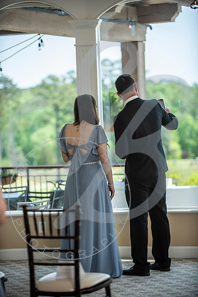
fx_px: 990
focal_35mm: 120
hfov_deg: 11.4
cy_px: 148
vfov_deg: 17.1
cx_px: 99
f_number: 2.8
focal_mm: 120
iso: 100
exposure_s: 1/160
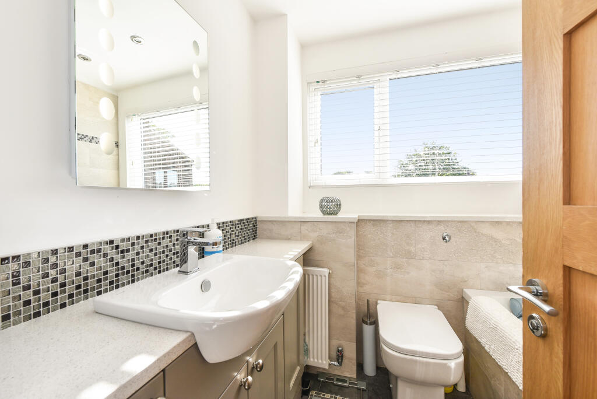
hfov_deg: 104.2
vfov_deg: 81.3
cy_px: 200
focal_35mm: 14
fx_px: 232
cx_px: 298
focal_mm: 14
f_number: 8
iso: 400
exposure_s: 1/160
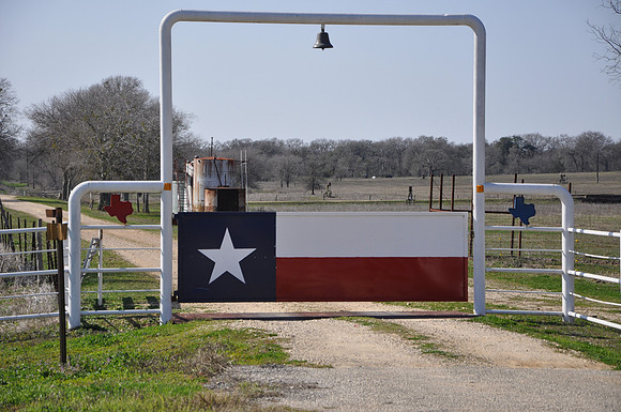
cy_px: 206
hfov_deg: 16.1
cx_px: 310
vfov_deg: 10.7
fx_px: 2196
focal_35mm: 128
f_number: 7.1
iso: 200
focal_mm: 85
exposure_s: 1/200
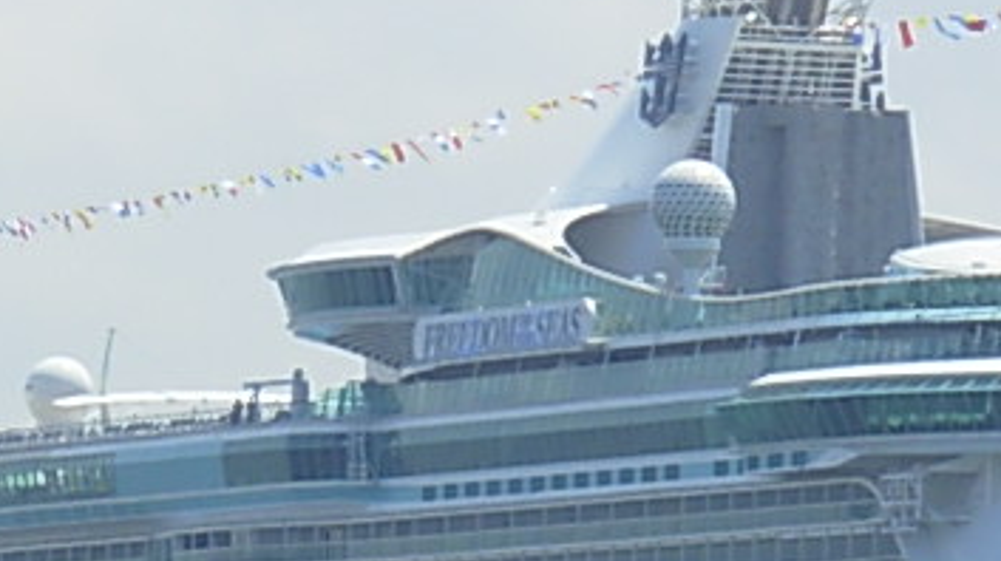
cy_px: 527
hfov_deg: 4.0
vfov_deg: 2.2
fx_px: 14509
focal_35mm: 547
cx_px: 434
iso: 50
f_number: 4.9
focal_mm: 28.5
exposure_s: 1/627
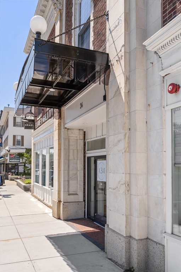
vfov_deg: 62.0
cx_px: 90
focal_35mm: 30
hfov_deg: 43.6
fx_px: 227
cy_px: 136
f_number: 5.6
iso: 100
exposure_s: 1/1250
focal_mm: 30
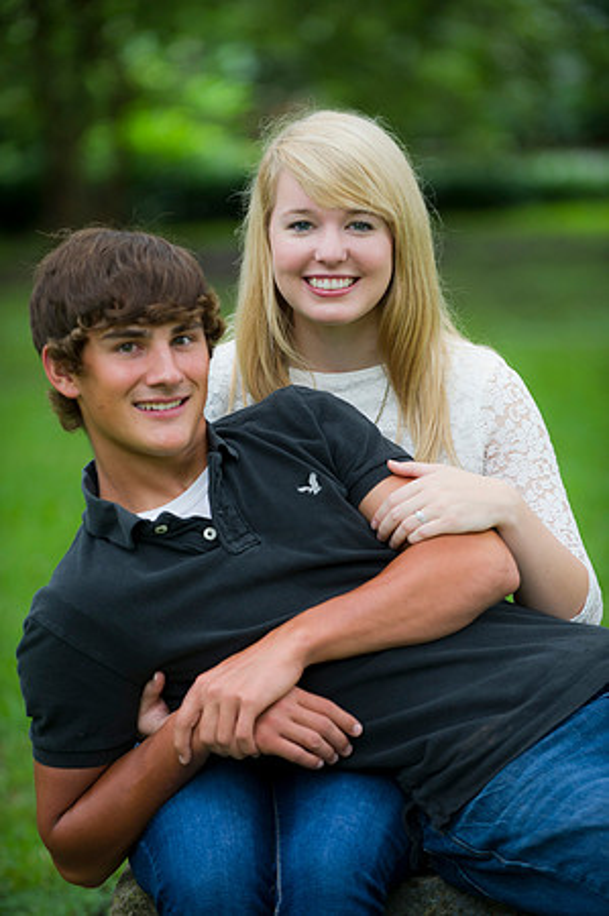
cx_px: 304
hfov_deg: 9.1
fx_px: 3815
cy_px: 458
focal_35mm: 150
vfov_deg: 13.7
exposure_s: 1/100
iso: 640
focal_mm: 150
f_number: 2.8
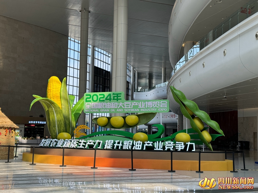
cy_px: 96
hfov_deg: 39.7
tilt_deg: +4.6
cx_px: 129
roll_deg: -1.0
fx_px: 358
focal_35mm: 48
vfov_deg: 30.3
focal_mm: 6.76
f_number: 1.78
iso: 64
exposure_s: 1/568
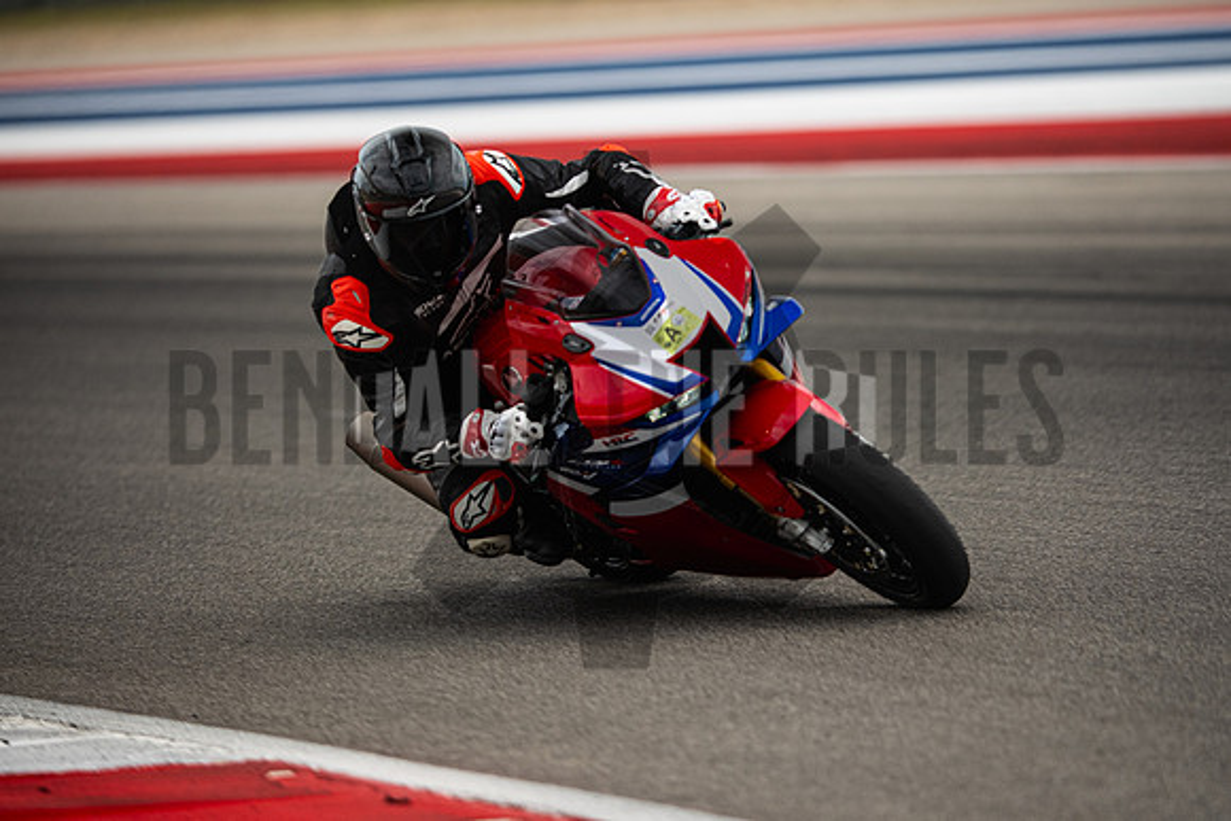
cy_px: 410
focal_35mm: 300
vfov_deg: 4.6
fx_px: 10260
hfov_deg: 6.9
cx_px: 616
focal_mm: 200
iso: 400
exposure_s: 1/5000
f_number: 2
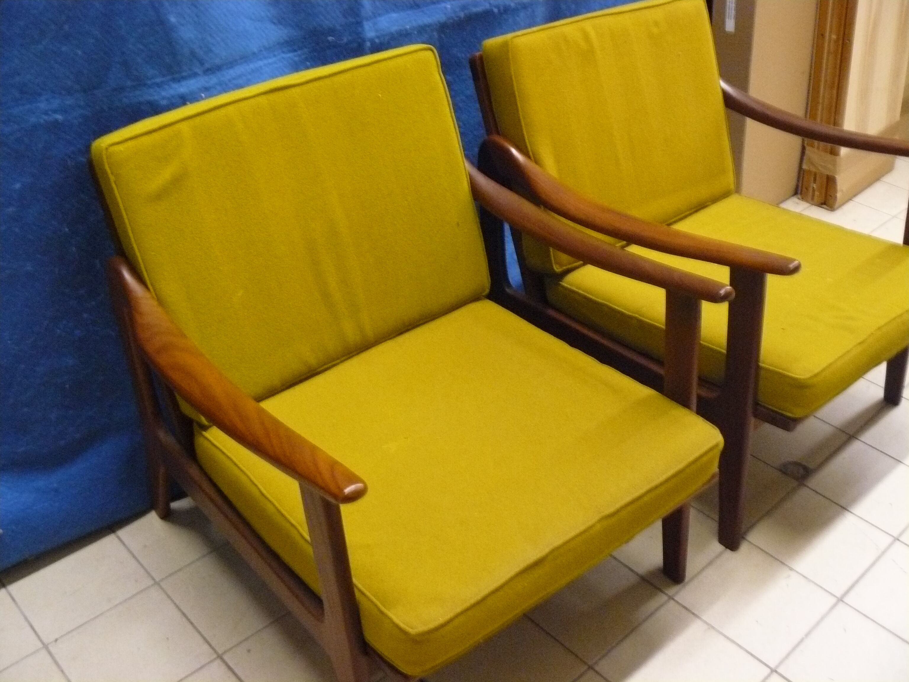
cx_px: 454
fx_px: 945
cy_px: 341
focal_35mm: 36
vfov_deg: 39.7
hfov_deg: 51.4
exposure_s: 1/13
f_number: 2.8
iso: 400
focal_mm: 6
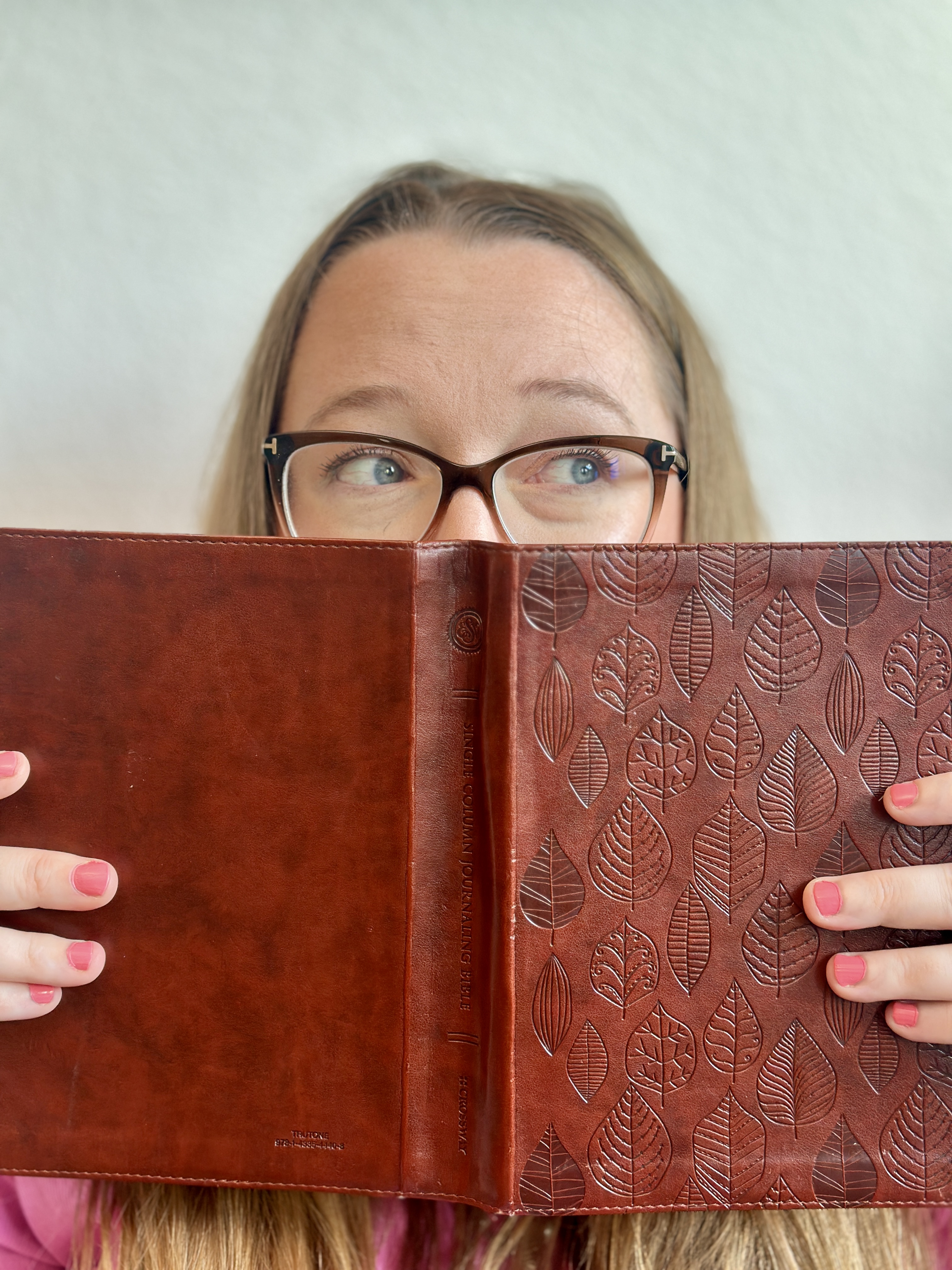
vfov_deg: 39.7
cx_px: 476
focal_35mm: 48
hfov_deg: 30.3
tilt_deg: -5.4
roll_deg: +0.1
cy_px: 635
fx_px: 1760
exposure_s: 1/72
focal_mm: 6.86
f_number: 1.78
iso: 125
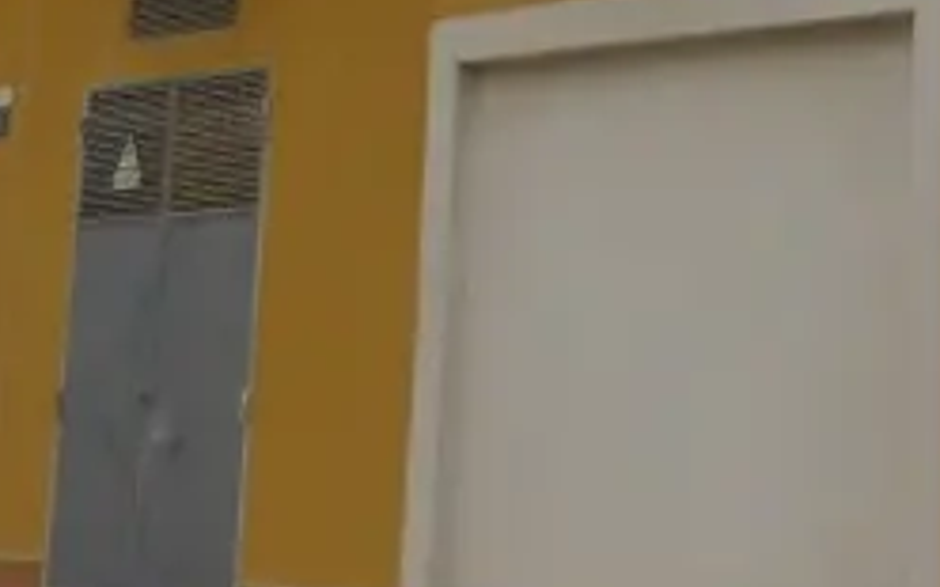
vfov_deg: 9.2
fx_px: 3279
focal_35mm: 128
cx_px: 1145
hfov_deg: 15.7
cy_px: -833
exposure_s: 1/250
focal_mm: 4.3
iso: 100
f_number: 3.3
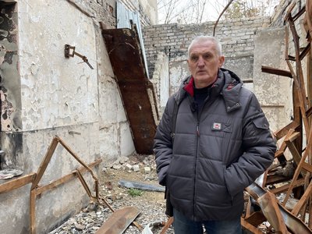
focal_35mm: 26
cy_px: 117
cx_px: 156
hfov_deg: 67.3
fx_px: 234
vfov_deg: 53.1
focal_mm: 4.2
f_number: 1.6
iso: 32
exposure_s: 1/153
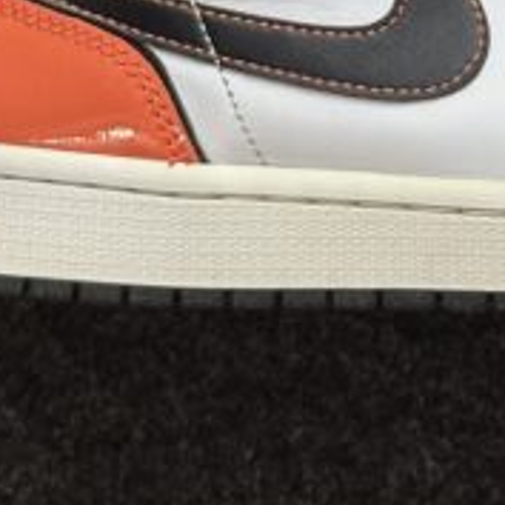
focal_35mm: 192
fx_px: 3169
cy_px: -427
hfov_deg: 9.0
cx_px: 588
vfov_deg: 8.7
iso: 200
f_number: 1.78
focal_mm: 6.86
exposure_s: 1/34
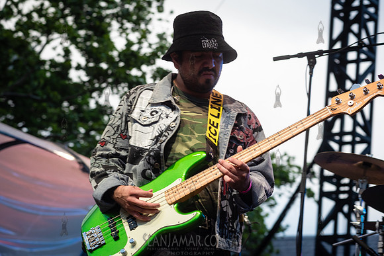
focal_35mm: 105
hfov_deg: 19.5
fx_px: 1120
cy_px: 128
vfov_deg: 13.0
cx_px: 192
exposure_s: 1/160
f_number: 5.6
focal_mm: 105
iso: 1000
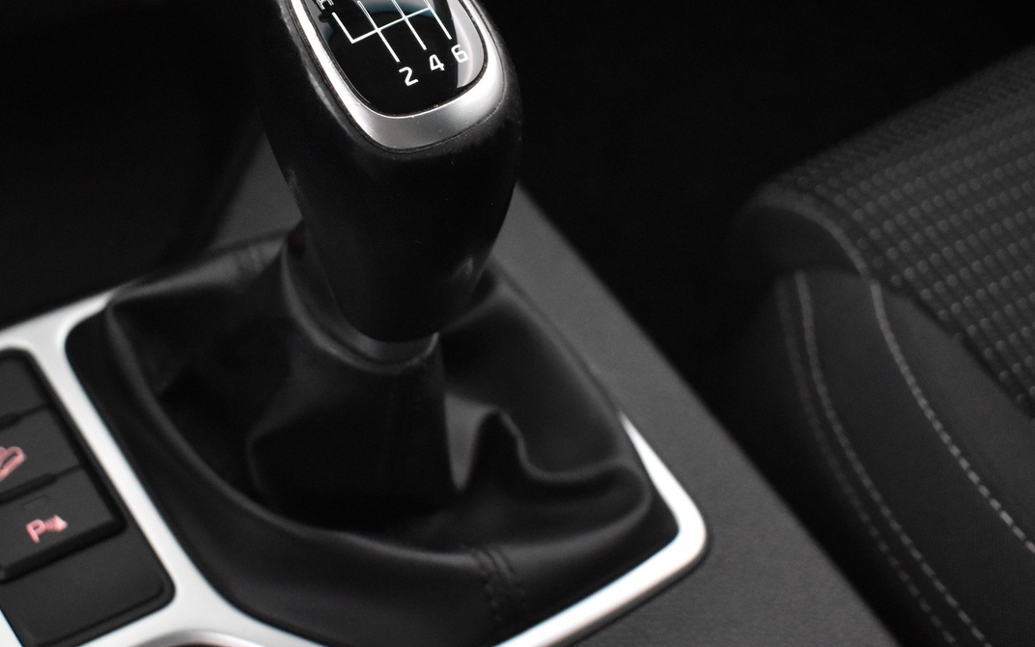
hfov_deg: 35.1
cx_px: 400
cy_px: 215
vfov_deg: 22.4
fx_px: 1630
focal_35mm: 58
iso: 3200
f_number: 4
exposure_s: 1/25
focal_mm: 25
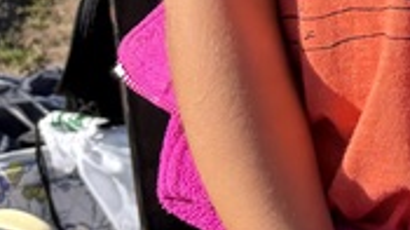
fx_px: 1803
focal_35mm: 166
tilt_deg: -14.6
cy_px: -181
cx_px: 764
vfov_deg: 7.1
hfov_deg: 11.9
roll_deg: +1.8
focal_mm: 5.96
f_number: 1.6
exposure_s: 1/2012
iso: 50
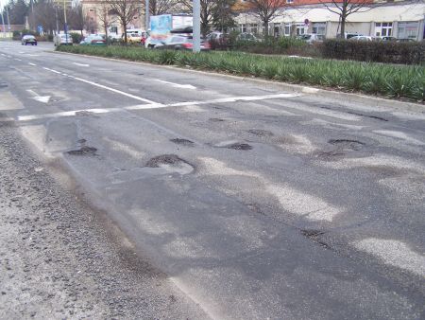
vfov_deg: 37.8
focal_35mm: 38
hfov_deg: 49.0
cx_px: 212
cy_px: 160
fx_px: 467
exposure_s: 1/40
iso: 64
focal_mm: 6.3
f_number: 2.8
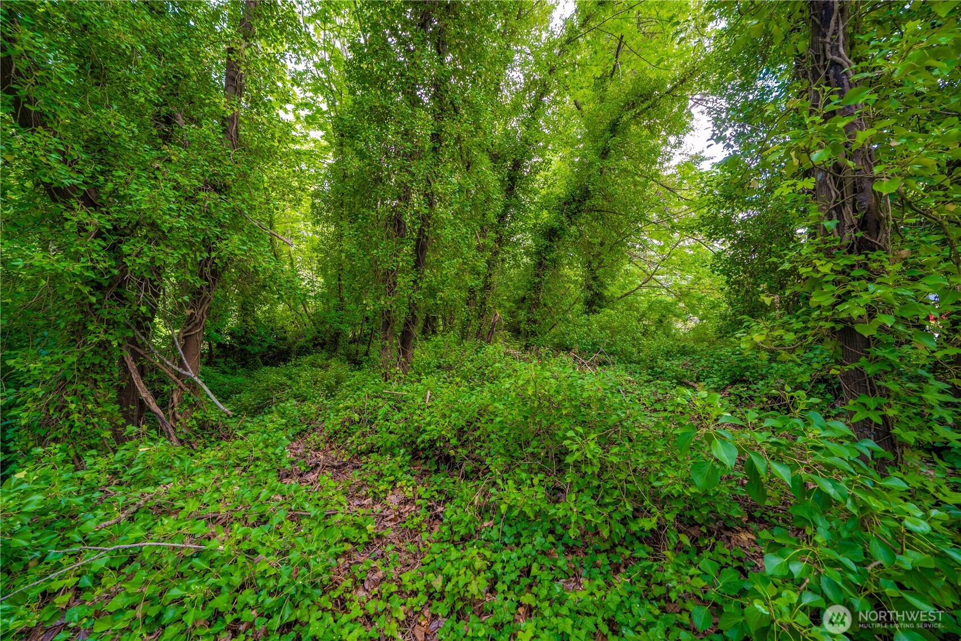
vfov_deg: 90.0
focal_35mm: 12
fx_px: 320
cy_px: 320
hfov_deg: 112.6
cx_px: 480
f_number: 8
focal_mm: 12
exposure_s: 1/30
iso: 800
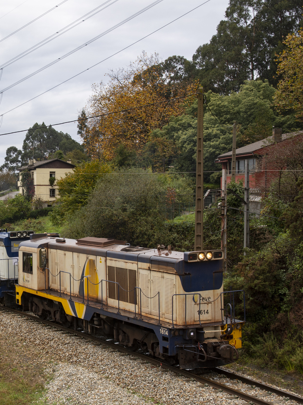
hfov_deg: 22.5
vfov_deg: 30.8
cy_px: 217
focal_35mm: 63
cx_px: 3
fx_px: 733
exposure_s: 1/50
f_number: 8
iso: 100
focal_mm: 27
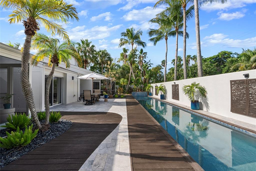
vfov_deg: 73.8
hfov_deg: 96.7
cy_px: 86
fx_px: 114
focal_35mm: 16
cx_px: 128
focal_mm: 16
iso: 100
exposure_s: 1/250
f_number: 8
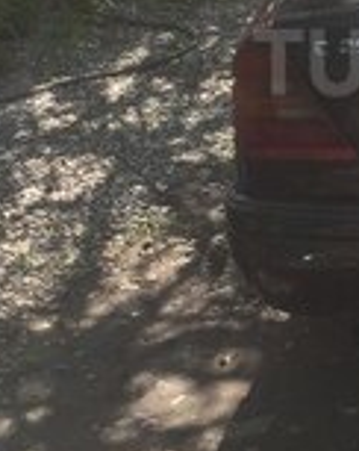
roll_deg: +1.4
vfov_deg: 20.5
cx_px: 480
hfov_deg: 15.8
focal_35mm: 92
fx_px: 1224
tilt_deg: -15.3
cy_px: 62
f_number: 2.2
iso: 32
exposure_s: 1/514
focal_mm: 4.15
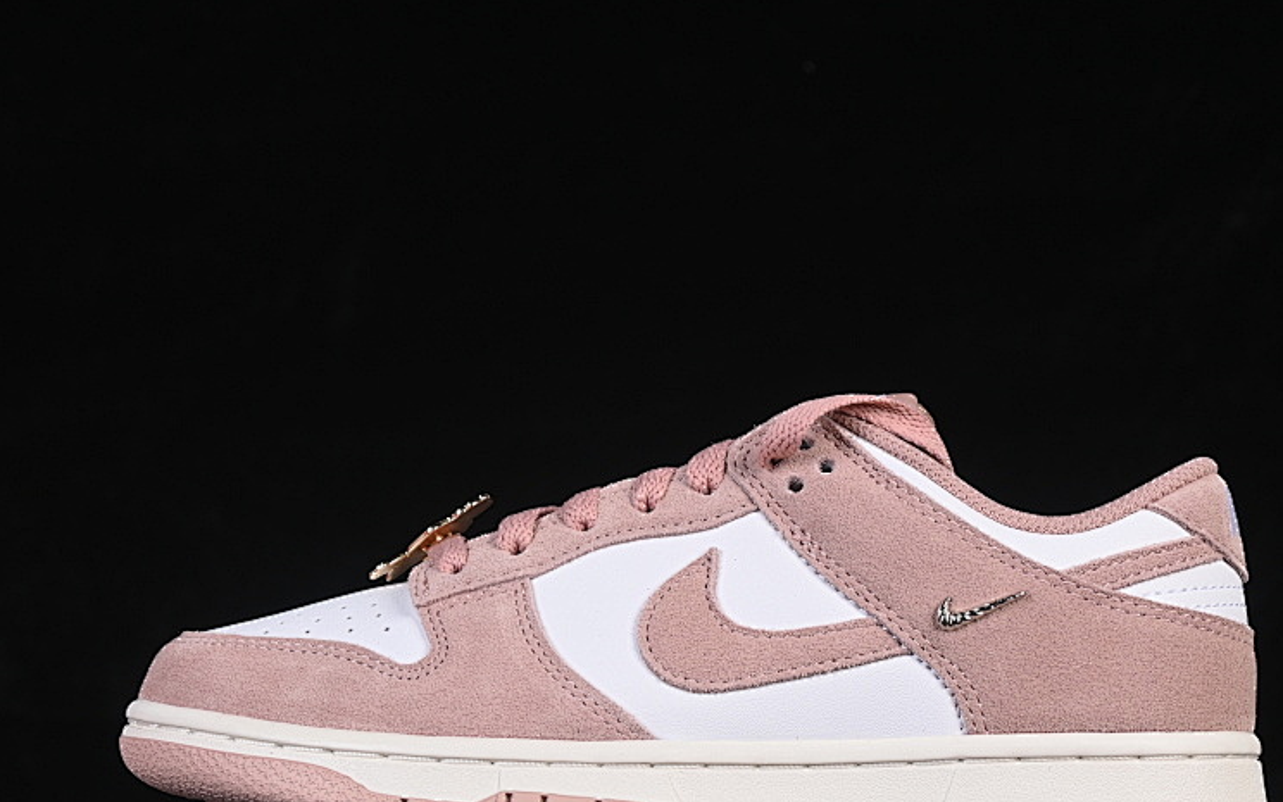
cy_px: 473
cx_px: 731
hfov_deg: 18.8
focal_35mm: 111
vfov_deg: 11.8
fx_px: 3881
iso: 160
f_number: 8
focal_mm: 50
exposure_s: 1/80
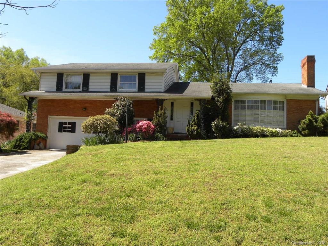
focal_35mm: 33
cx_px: 164
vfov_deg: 42.9
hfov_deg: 55.4
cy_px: 123
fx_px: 313
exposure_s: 1/209
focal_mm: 5.9
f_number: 4.5
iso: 64
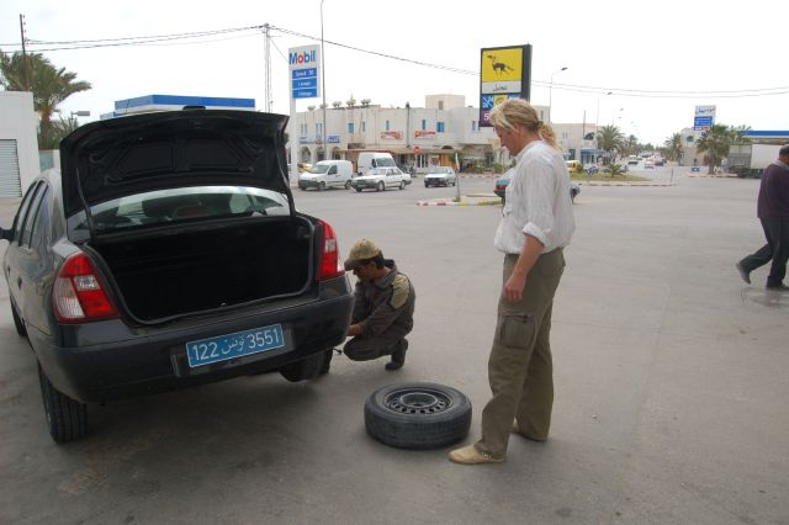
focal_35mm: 27
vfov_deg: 47.9
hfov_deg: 67.4
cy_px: 262
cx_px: 394
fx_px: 591
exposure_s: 1/400
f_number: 10
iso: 400
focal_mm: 18
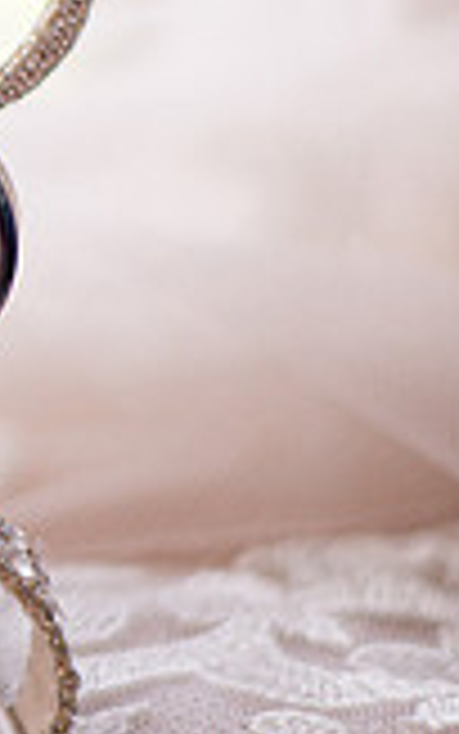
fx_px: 3799
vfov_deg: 11.0
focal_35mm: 190
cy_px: 291
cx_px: -566
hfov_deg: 6.6
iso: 500
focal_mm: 50
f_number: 2.2
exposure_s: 1/1250
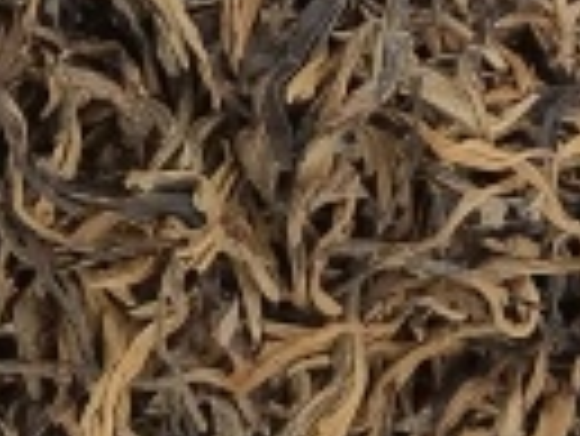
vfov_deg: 9.4
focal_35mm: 143
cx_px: 337
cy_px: -580
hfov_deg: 13.8
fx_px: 2398
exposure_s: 1/60
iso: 1254
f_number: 1.88
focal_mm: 5.59
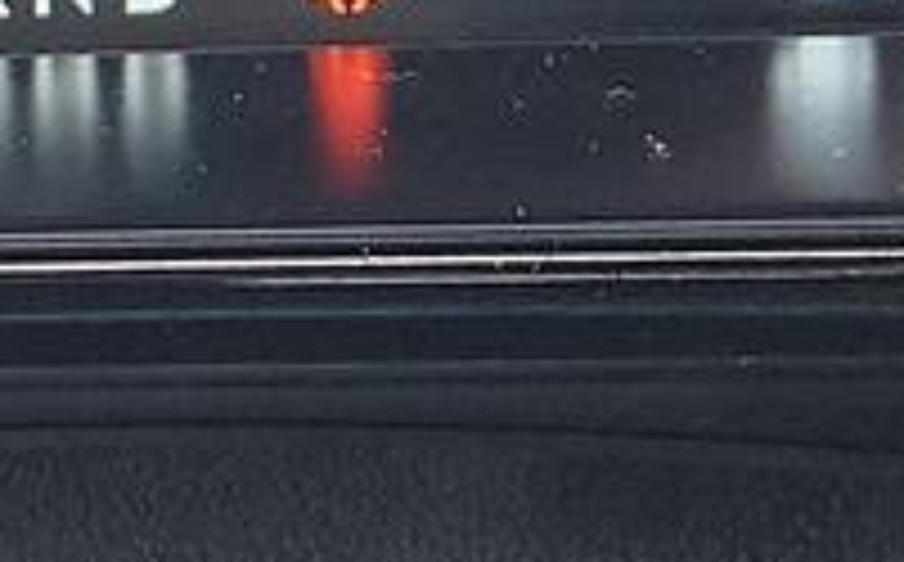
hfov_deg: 10.2
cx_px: -225
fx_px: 4994
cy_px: 18
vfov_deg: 6.4
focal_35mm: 203
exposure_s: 1/59
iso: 184
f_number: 1.8
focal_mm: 6.7
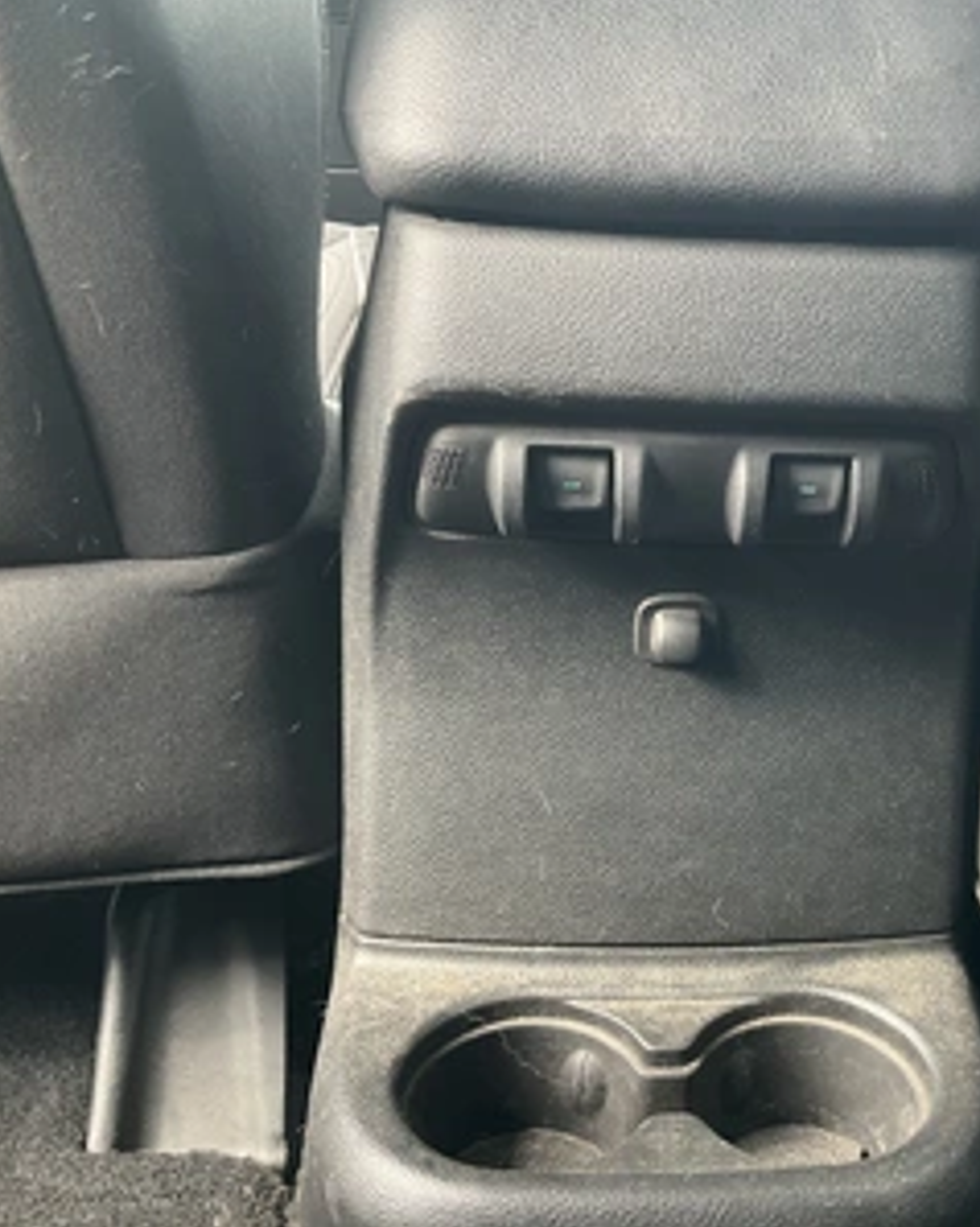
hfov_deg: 38.1
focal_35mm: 38
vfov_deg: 48.0
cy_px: 614
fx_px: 1379
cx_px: 741
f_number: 1.8
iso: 160
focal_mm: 3
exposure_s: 1/60
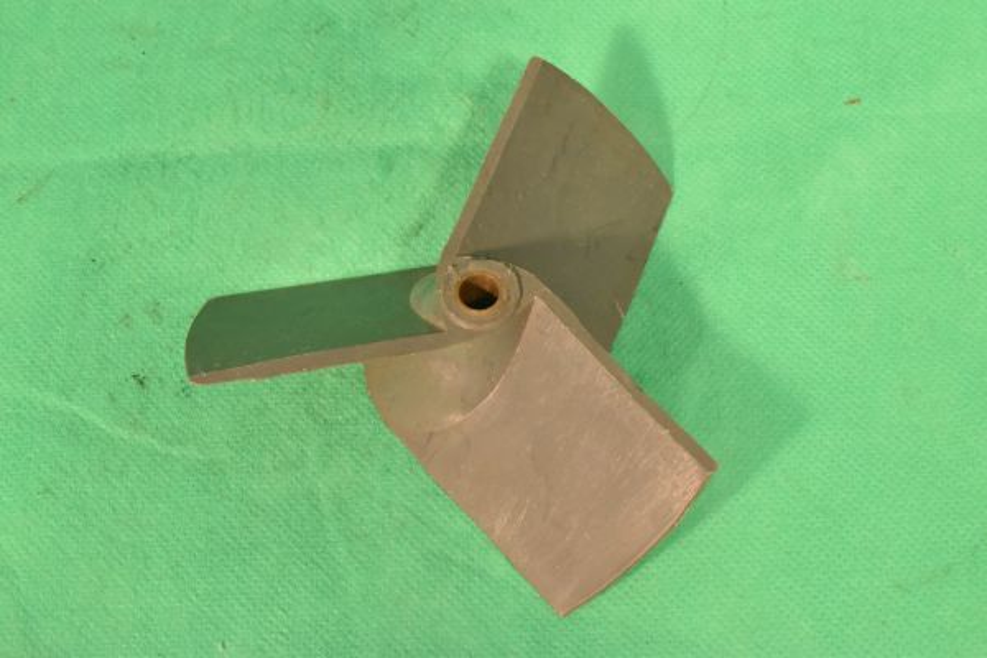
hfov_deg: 24.6
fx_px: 2262
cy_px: 329
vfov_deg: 16.6
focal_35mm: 82
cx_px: 494
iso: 4000
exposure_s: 1/100
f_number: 18
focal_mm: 55
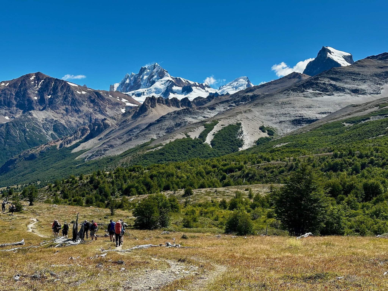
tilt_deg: +3.4
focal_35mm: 48
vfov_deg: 30.3
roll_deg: -2.3
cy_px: 146
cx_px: 194
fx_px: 538
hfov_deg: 39.7
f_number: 1.78
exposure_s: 1/4016
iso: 64
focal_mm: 6.86
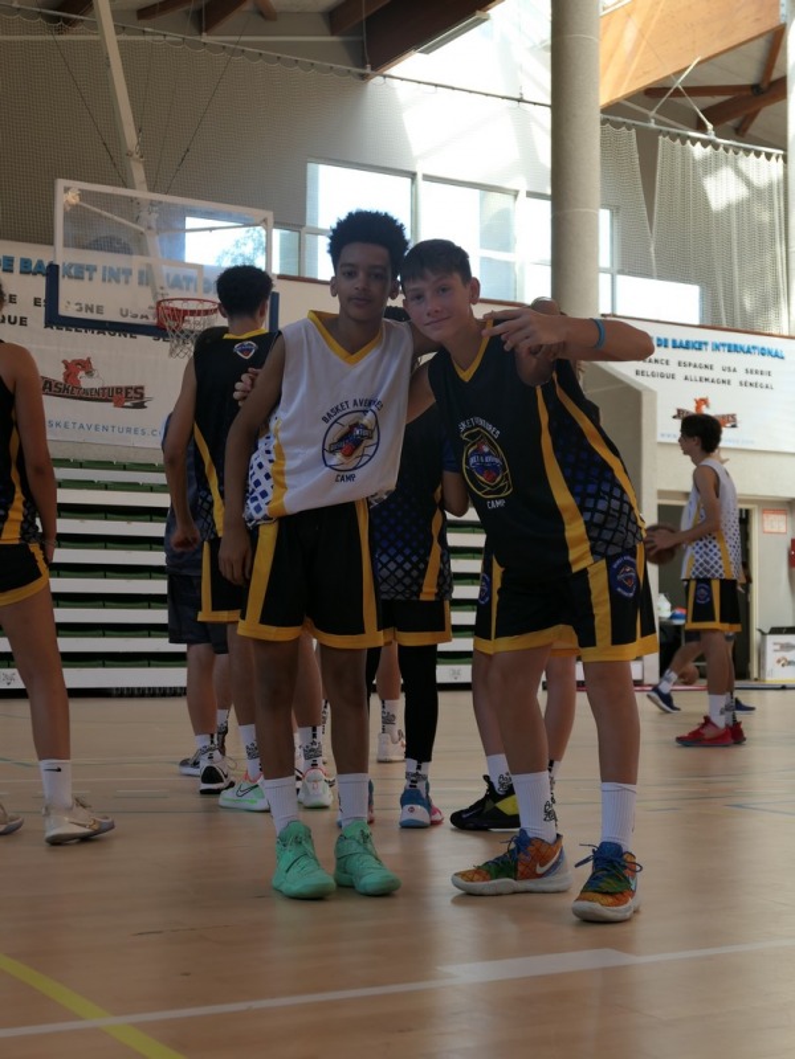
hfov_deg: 25.7
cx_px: 398
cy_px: 530
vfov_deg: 33.8
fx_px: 1745
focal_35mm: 57
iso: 125
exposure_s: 1/125
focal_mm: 19.2
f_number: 2.8
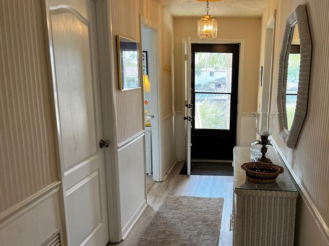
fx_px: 323
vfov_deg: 41.7
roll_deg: -0.9
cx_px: 214
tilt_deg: -12.5
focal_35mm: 34
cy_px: 142
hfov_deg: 53.1
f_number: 1.5
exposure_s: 1/120
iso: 80
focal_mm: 5.7
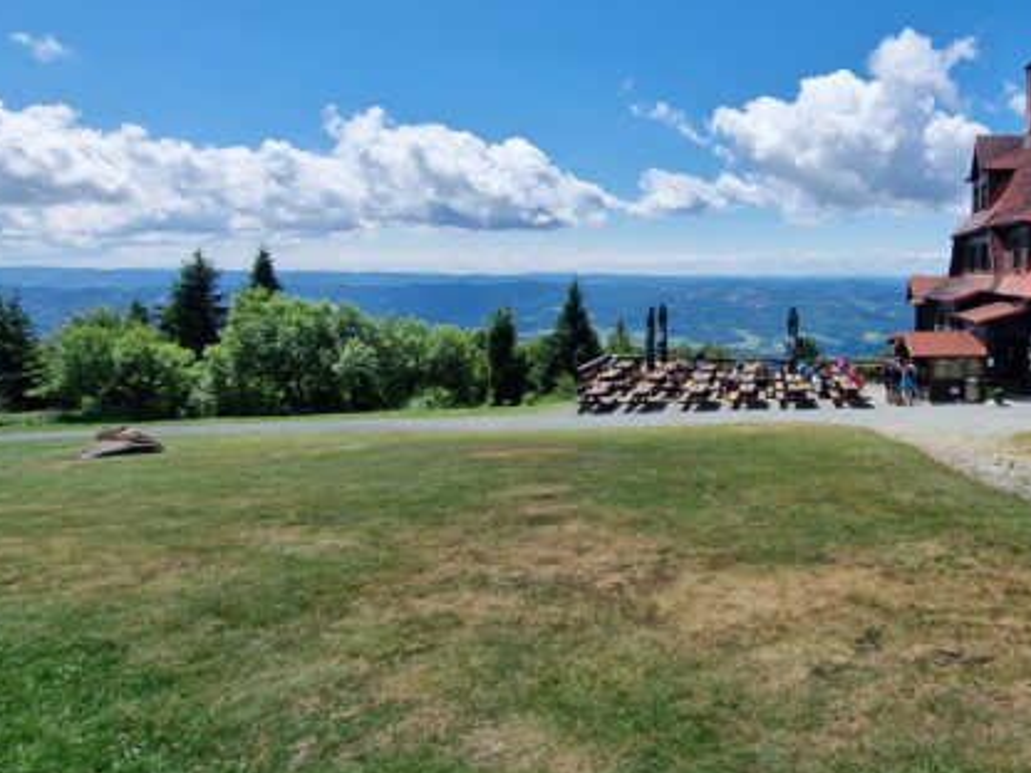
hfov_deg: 69.3
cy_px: 307
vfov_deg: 56.4
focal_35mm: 24
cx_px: 696
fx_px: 715
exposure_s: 1/3168
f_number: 2.2
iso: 50
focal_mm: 2.2
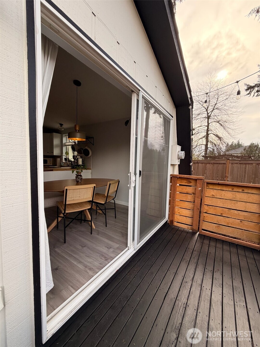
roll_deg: -1.9
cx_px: 130
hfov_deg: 85.7
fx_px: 140
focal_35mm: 14
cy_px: 174
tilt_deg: -4.6
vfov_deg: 102.1
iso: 64
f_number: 2.2
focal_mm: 2.22
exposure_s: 1/196
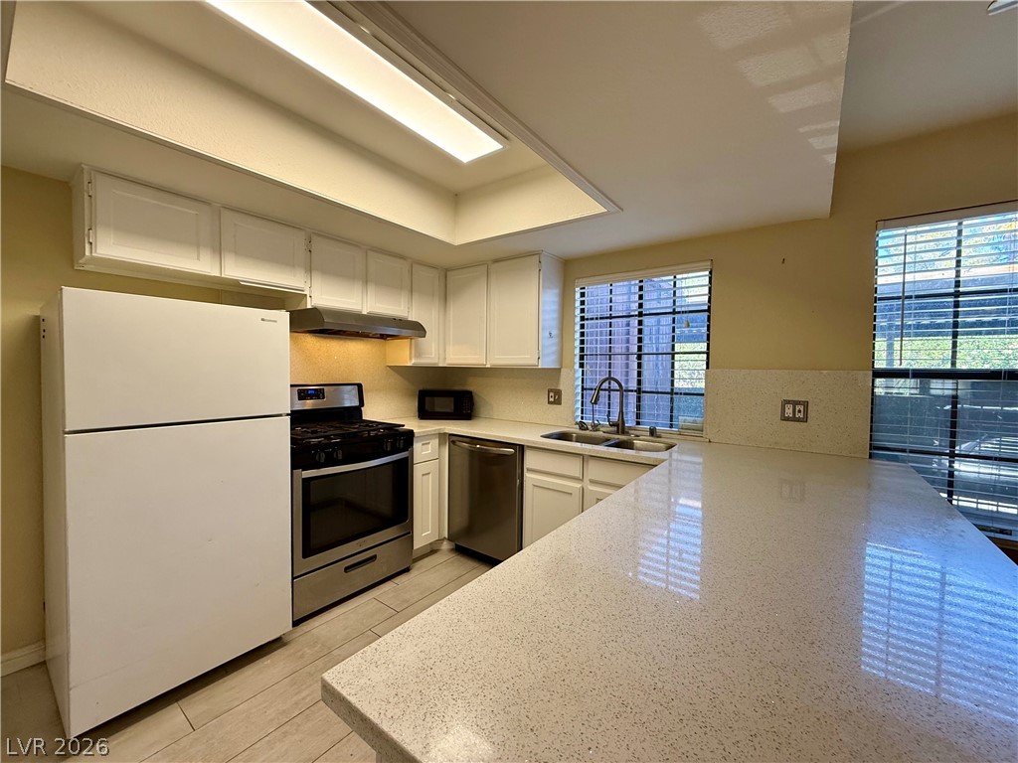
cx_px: 509
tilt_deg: -2.0
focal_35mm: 14
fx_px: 412
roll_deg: -0.7
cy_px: 382
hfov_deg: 102.1
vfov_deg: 85.7
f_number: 2.2
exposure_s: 1/120
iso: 200
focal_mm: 2.22
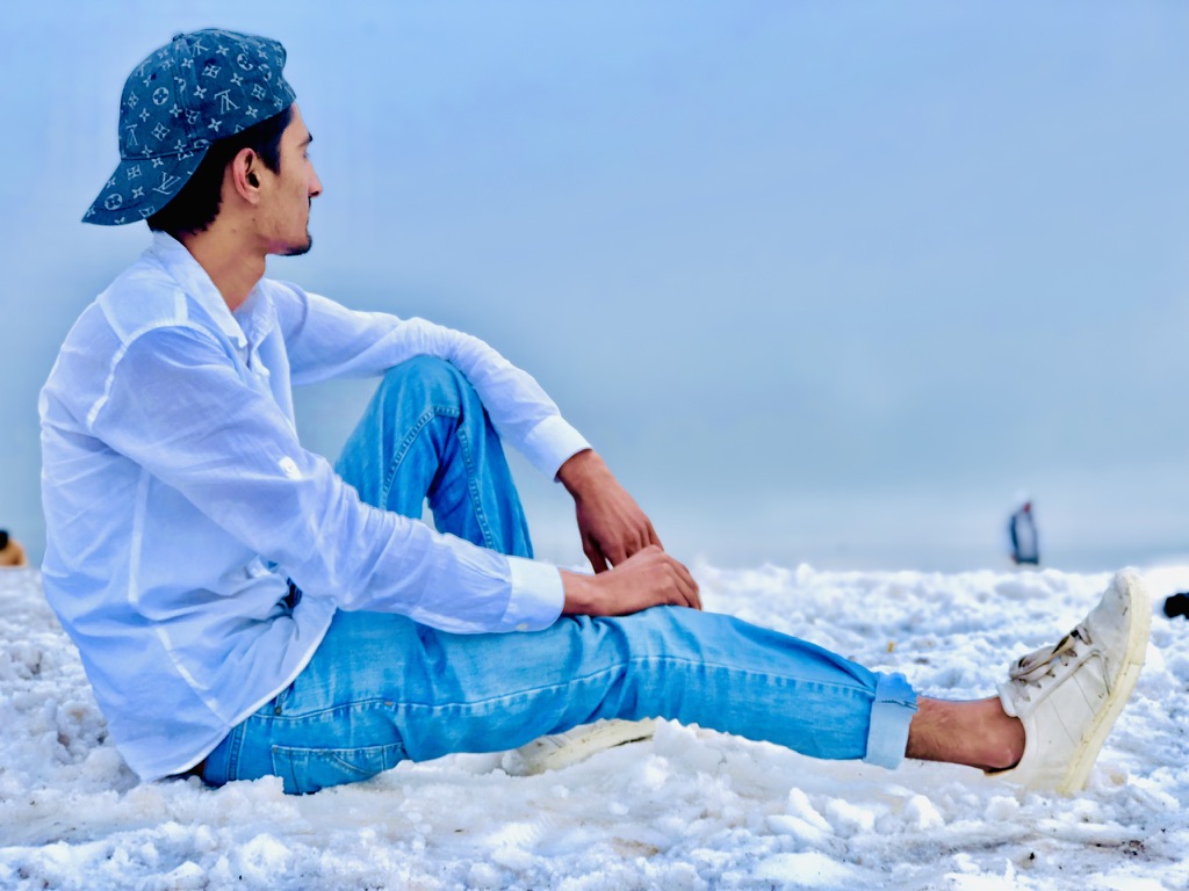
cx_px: 594
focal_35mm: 57
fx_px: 1958
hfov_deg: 33.8
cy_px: 446
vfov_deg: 25.7
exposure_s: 1/338
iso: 20
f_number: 2.8
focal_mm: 6.6
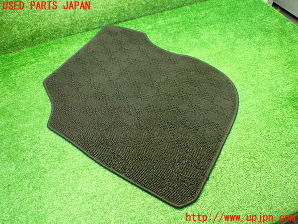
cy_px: 112
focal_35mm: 30
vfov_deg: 46.8
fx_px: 258
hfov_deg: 60.0
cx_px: 149
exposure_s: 1/50
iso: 800
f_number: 2.3
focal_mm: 5.4
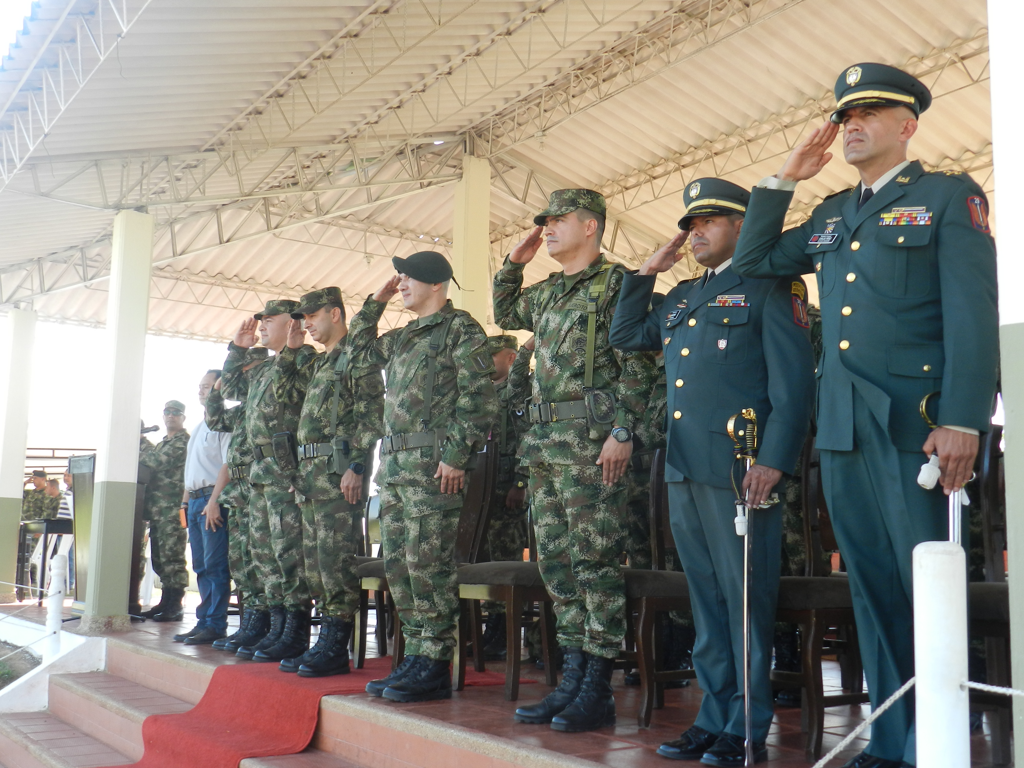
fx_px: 1124
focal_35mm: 38
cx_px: 512
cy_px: 384
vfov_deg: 37.7
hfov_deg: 49.0
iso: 160
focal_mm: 6.7
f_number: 4
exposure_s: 1/160
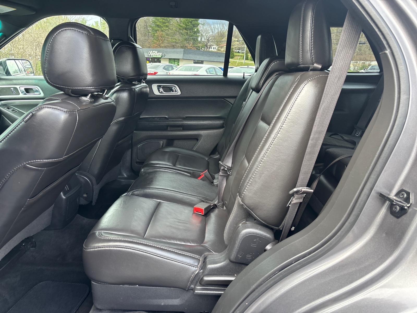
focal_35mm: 26
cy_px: 156
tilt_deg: -15.2
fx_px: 313
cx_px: 208
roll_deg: -4.2
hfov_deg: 67.3
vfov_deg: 53.1
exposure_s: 1/121
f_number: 1.6
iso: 80
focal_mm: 5.96
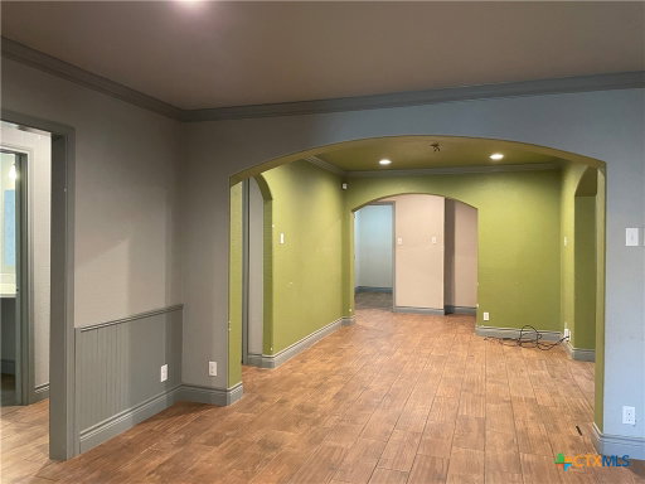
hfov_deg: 67.3
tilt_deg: -0.8
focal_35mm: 26
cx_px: 322
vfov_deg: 53.1
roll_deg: -0.5
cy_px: 242
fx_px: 484
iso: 500
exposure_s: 1/60
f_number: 1.6
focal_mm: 4.2
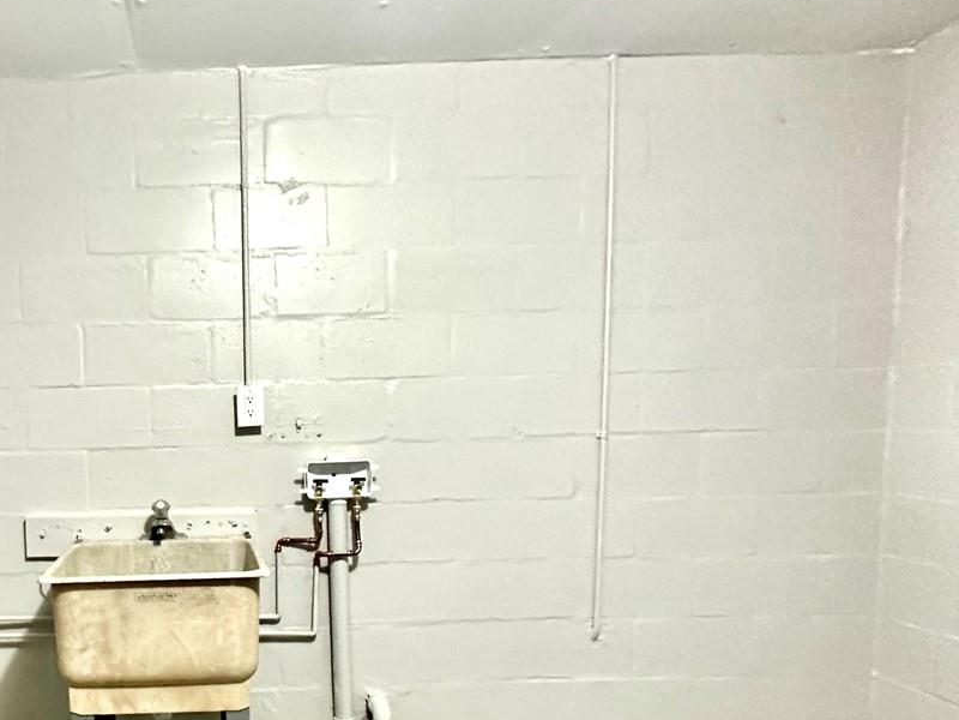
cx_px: 192
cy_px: 491
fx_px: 776
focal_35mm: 28
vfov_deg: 48.7
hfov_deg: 58.6
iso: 640
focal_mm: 2.22
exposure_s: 1/60
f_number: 2.2
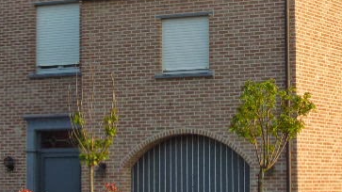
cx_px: 230
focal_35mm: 132
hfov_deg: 16.2
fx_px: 1197
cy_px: 46
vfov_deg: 9.2
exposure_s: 1/400
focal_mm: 7.8
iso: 100
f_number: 3.9
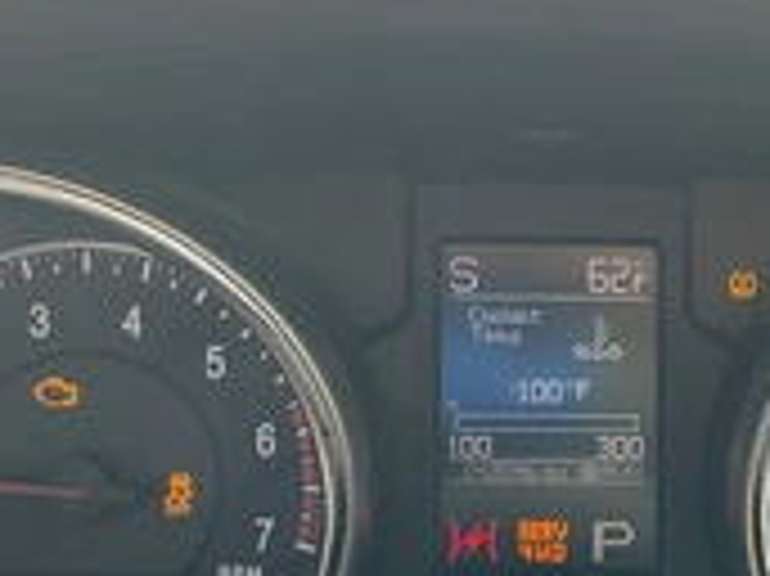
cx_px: 567
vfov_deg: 21.5
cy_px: 356
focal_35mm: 68
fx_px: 1512
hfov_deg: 28.2
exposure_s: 1/122
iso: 64
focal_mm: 3
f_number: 1.8
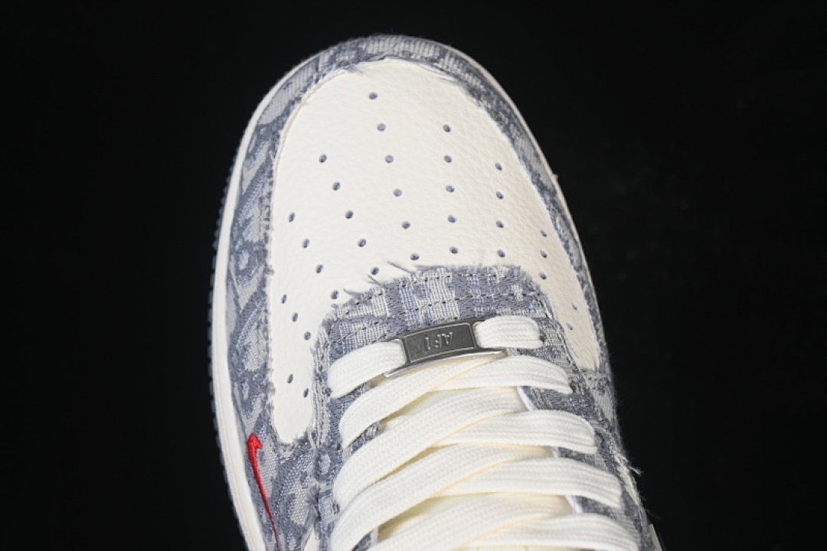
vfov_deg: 18.2
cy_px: 276
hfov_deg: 27.0
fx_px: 1723
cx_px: 414
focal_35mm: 75
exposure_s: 1/80
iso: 160
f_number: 7.1
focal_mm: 50
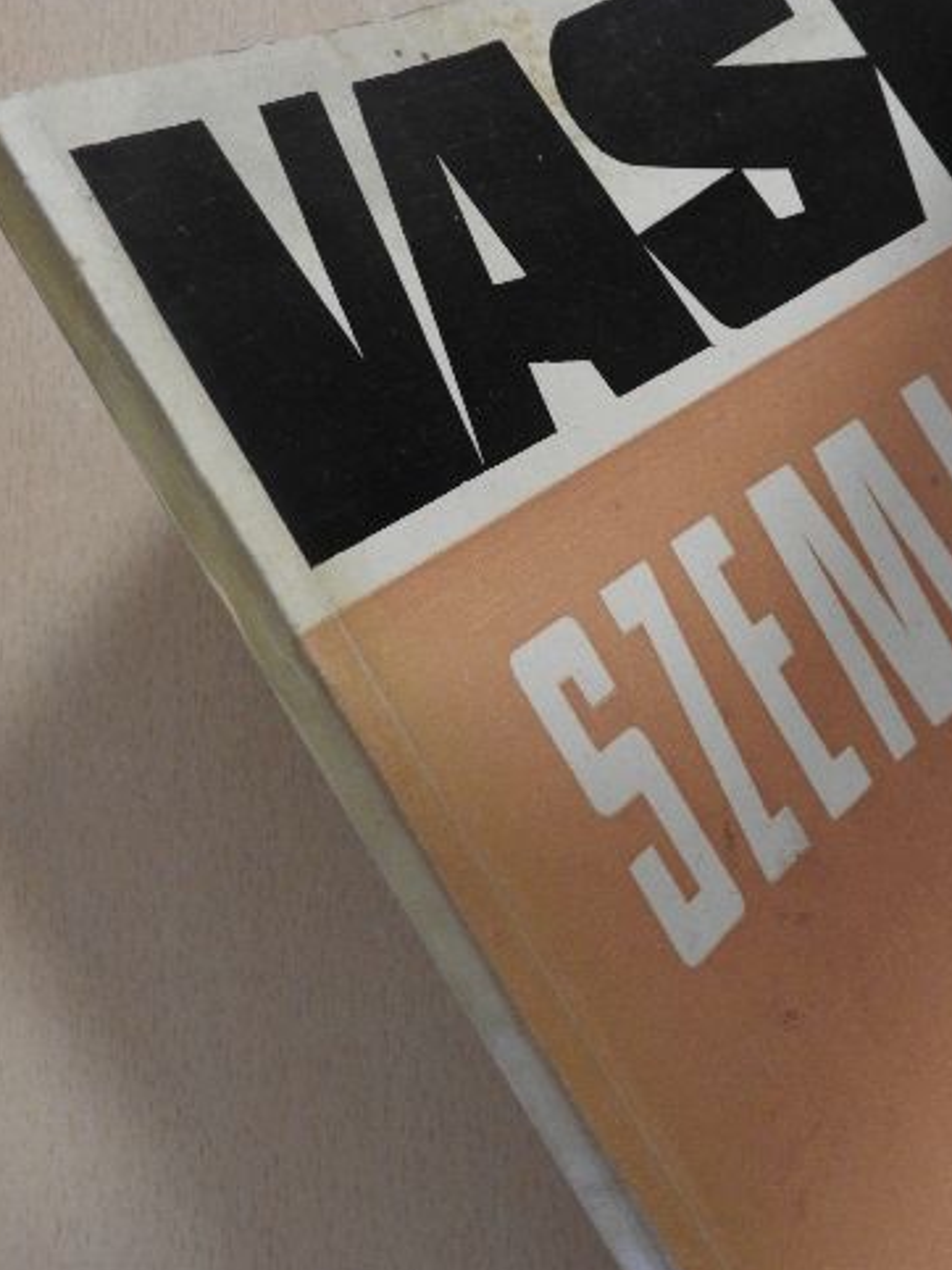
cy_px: 555
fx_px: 1944
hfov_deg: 27.5
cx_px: 489
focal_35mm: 53
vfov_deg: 36.1
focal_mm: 7.2
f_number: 3.8
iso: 400
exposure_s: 1/13
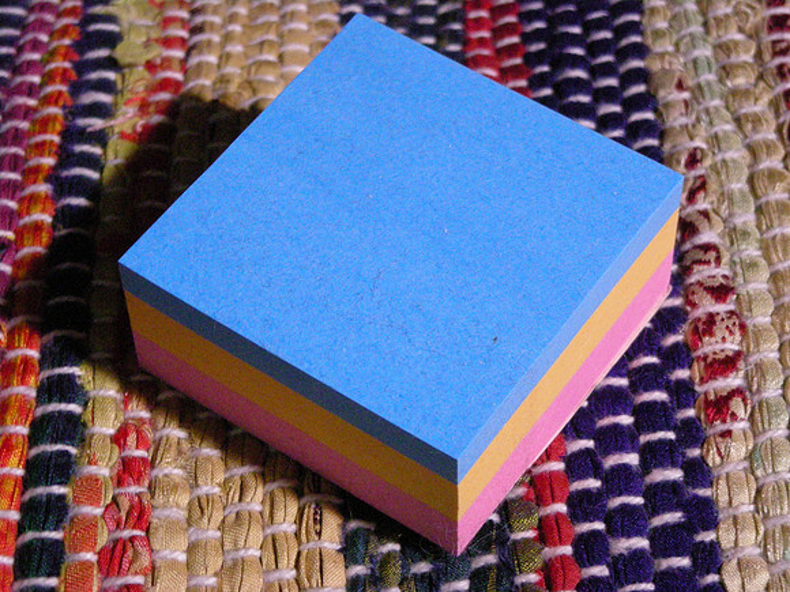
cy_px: 296
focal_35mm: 105
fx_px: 2396
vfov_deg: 14.1
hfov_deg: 18.7
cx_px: 395
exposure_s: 1/8
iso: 589
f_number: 4.7
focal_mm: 17.1
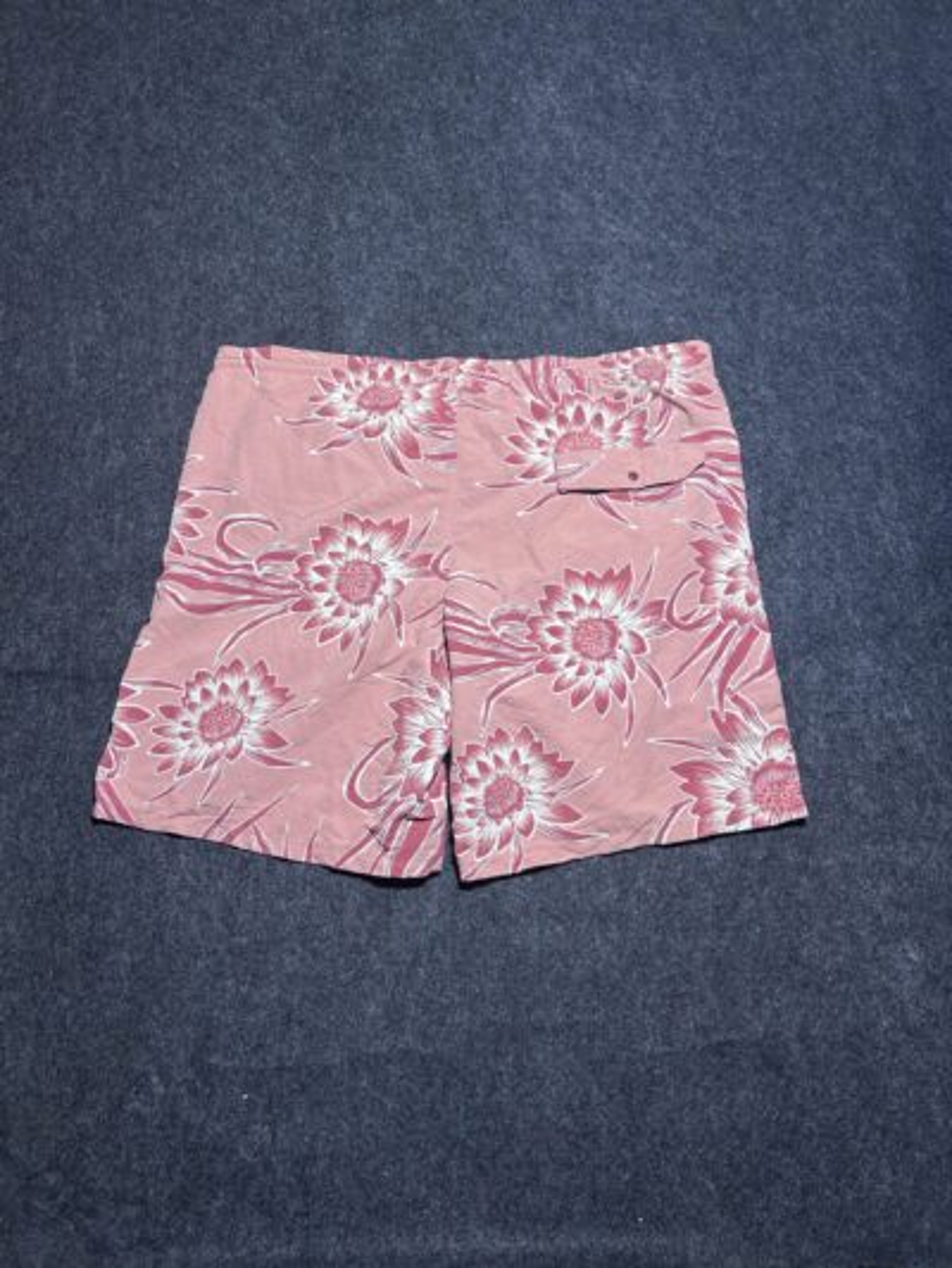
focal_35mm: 26
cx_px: 476
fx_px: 953
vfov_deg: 67.3
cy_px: 634
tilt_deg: -56.0
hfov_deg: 53.1
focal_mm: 5.7
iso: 80
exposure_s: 1/100
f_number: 1.5
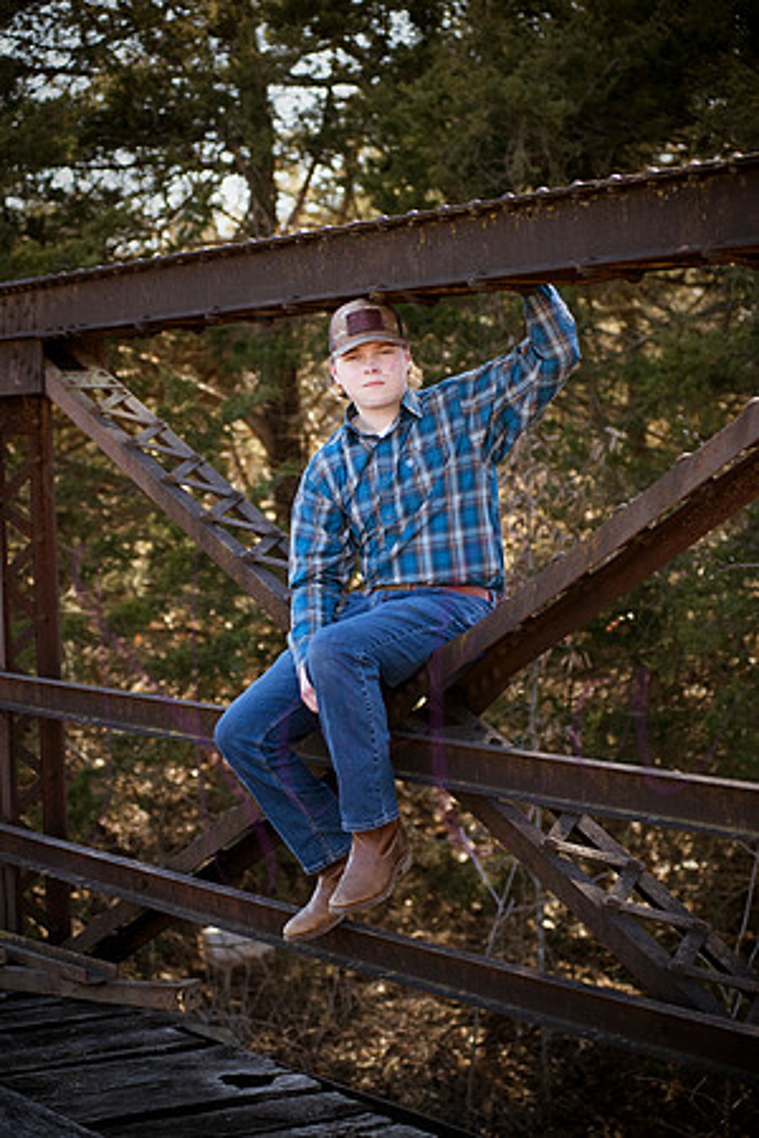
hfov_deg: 17.1
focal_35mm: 80
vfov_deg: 25.4
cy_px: 569
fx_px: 2530
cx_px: 380
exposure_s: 1/800
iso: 800
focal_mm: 80
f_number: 4.5
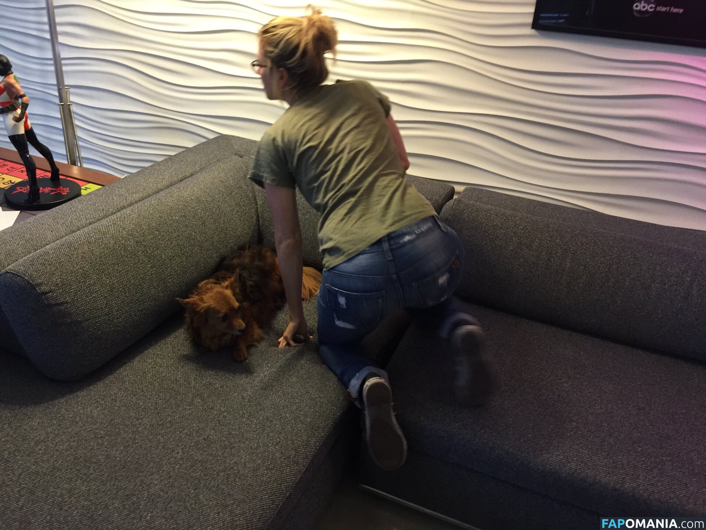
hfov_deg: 61.7
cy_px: 265
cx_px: 353
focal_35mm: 29
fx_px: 591
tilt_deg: -27.9
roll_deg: -6.7
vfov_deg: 48.2
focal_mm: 4.15
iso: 100
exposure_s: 1/30
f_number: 2.2
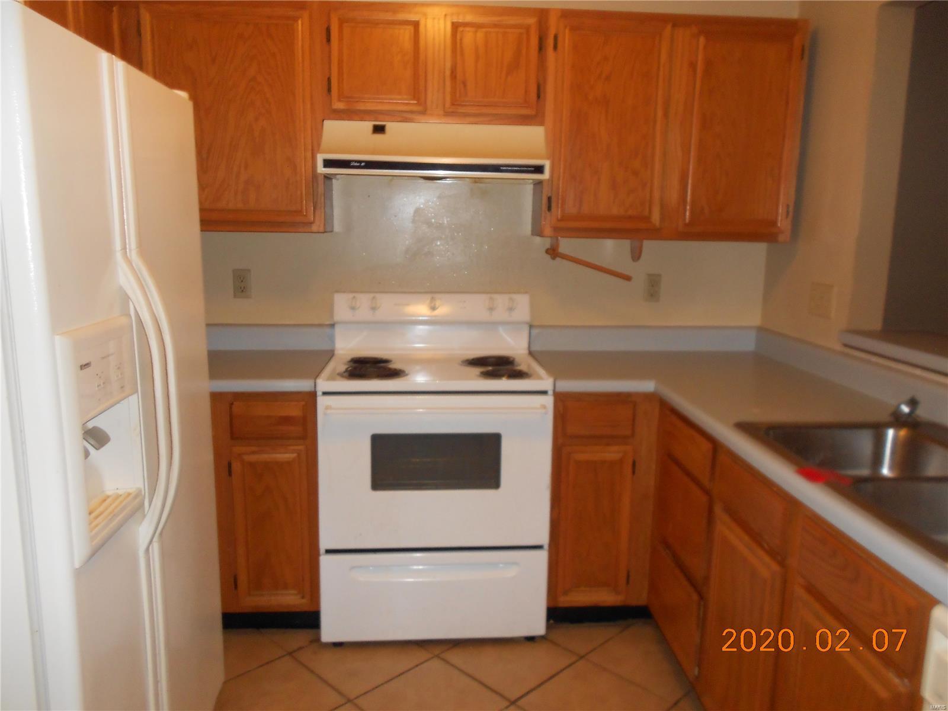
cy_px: 356
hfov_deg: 67.3
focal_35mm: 26
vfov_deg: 53.1
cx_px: 474
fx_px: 712
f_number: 3.2
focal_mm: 4.6
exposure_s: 1/25
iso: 200
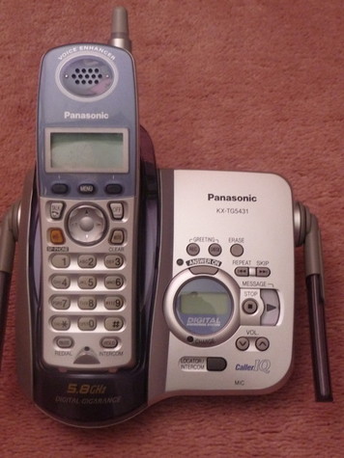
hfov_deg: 27.0
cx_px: 172
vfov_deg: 35.6
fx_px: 716
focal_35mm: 54
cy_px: 229
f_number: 3.9
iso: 400
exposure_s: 1/20
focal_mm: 6.7
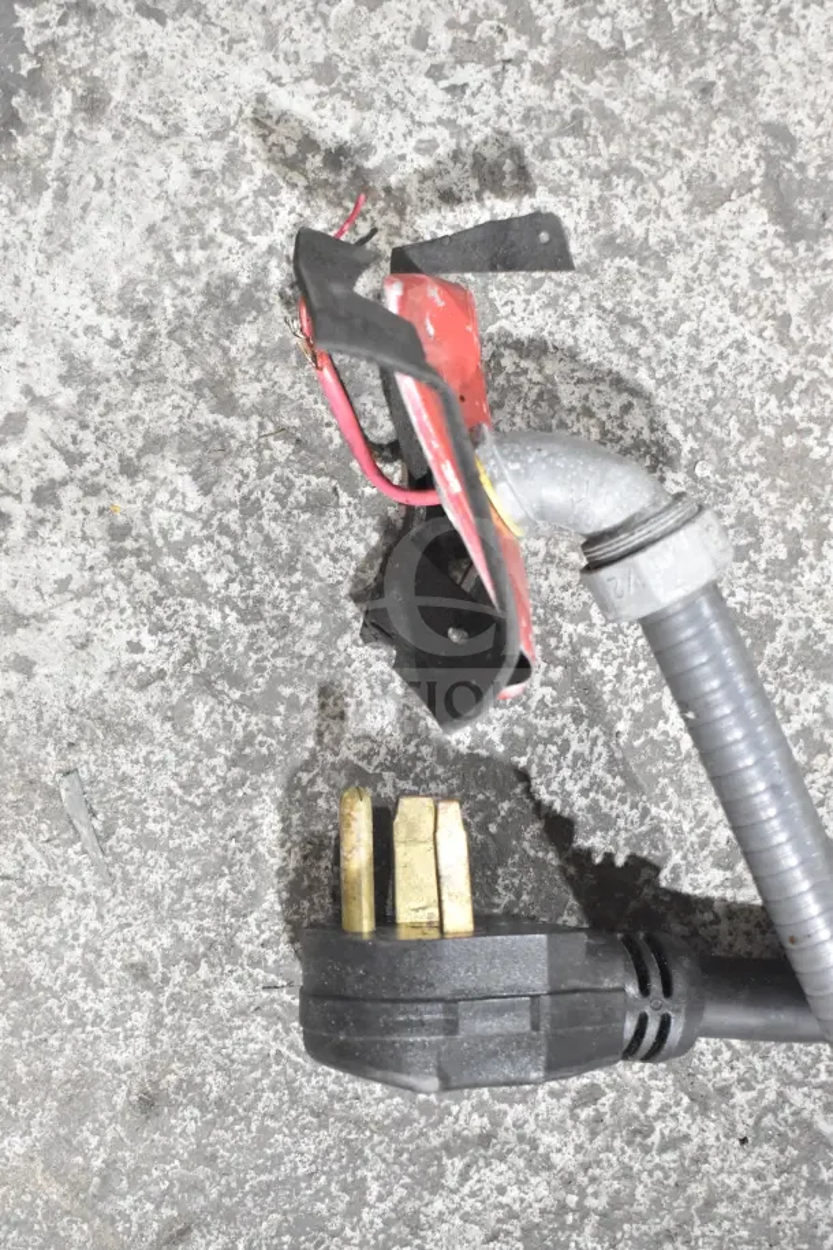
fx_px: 1614
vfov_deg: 42.3
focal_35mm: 46
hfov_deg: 28.9
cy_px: 625
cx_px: 416
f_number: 5.6
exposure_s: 1/125
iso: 6400
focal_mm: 31
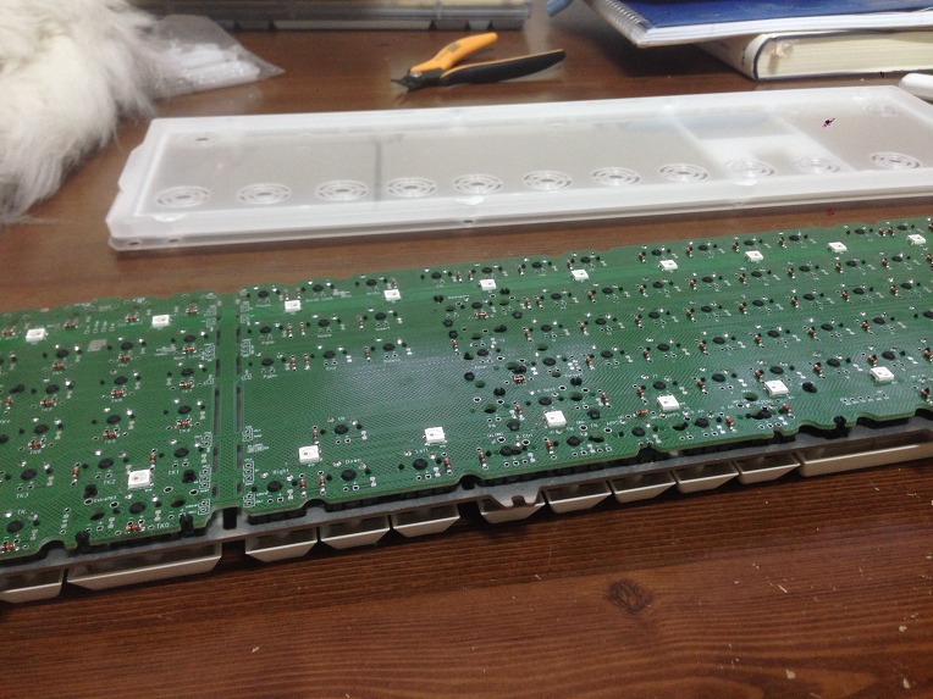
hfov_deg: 55.4
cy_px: 350
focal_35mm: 33
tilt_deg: -32.5
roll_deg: -1.7
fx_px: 889
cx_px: 466
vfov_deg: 42.9
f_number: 2.4
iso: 125
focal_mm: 4.12
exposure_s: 1/20
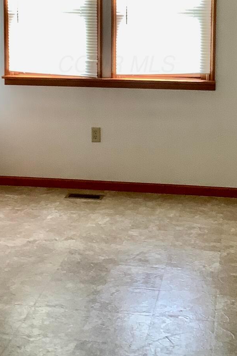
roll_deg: +0.0
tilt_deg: -6.2
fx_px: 701
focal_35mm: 71
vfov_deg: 27.8
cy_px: 64
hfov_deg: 19.2
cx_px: 116
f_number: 2.4
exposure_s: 1/50
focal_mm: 3.3
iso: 80
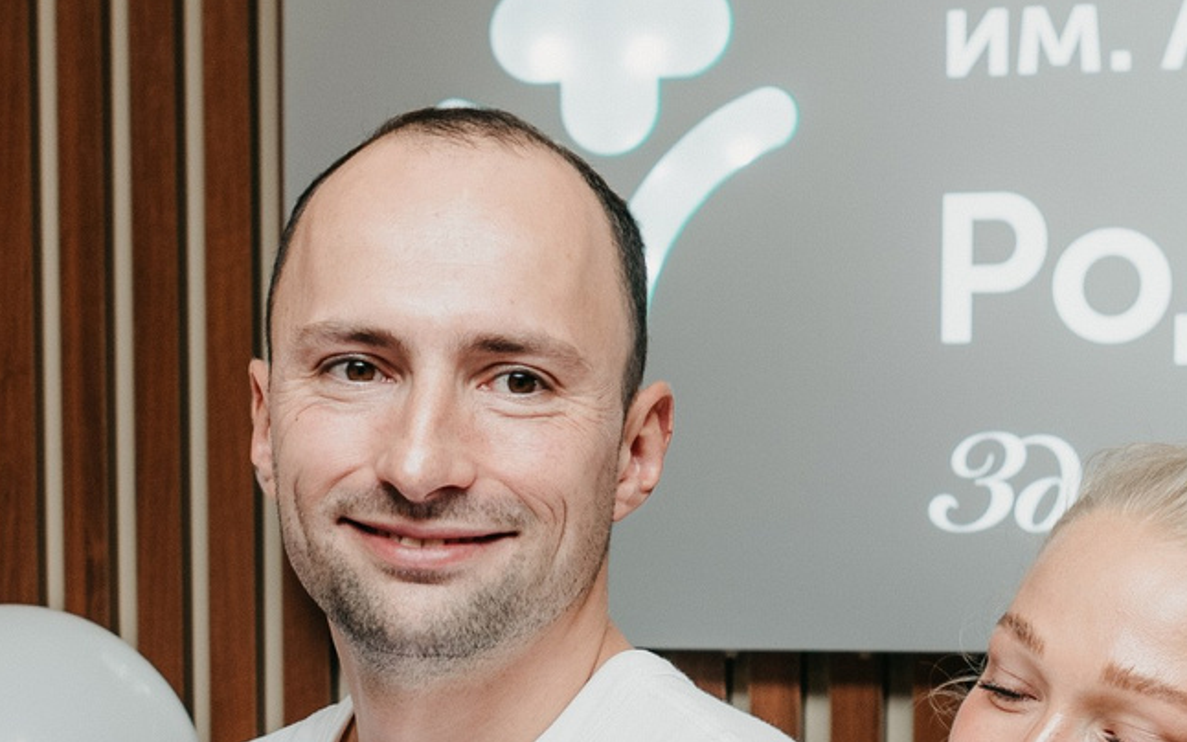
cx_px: 442
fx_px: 3624
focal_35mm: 112
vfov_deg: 11.4
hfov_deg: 18.6
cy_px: 1004
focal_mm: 27
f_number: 4
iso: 160
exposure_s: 1/160
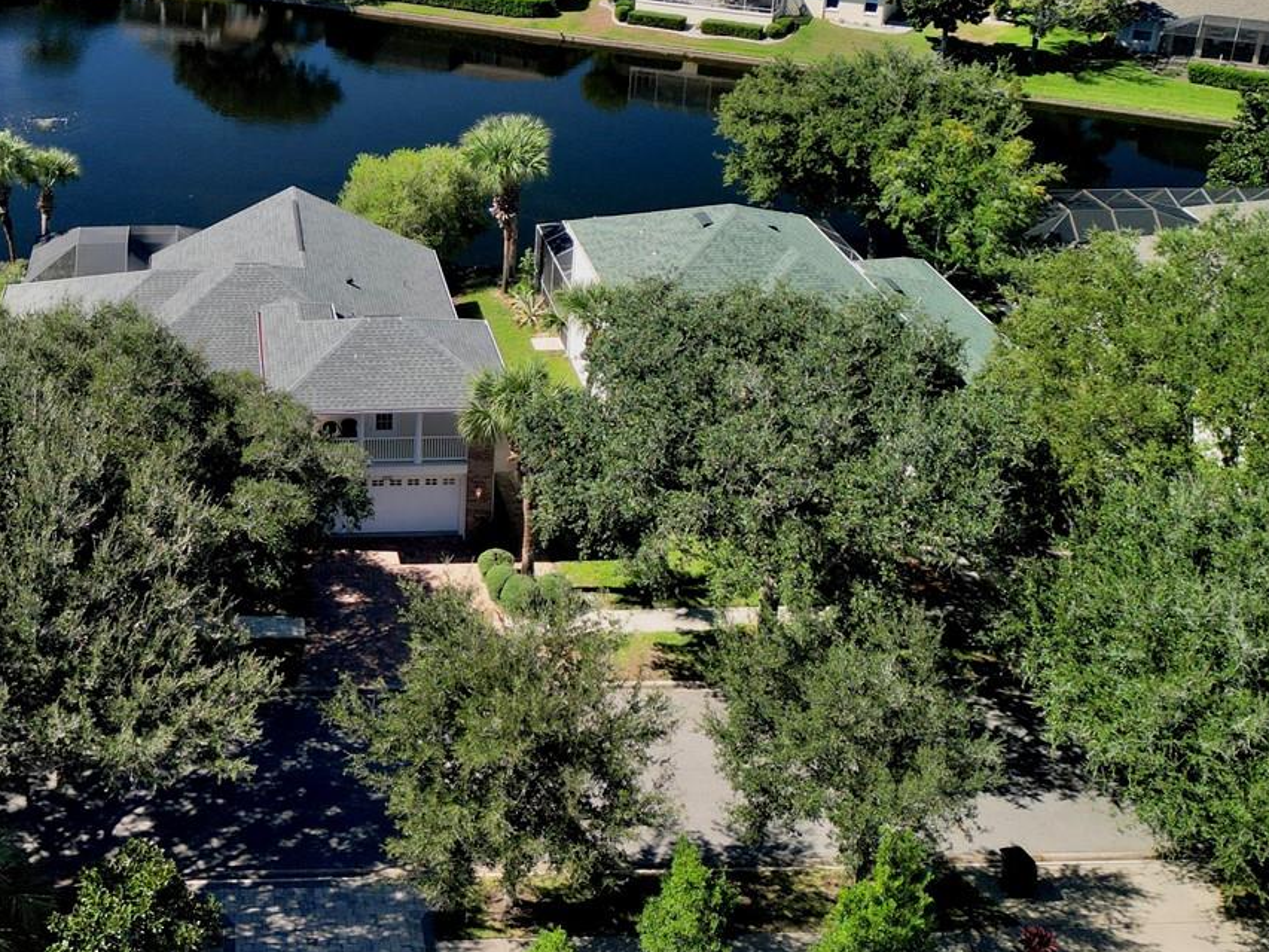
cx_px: 283
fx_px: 1650
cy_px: 278
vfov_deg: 31.8
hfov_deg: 40.6
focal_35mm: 45
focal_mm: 6.72
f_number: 1.7
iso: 100
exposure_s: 1/1250
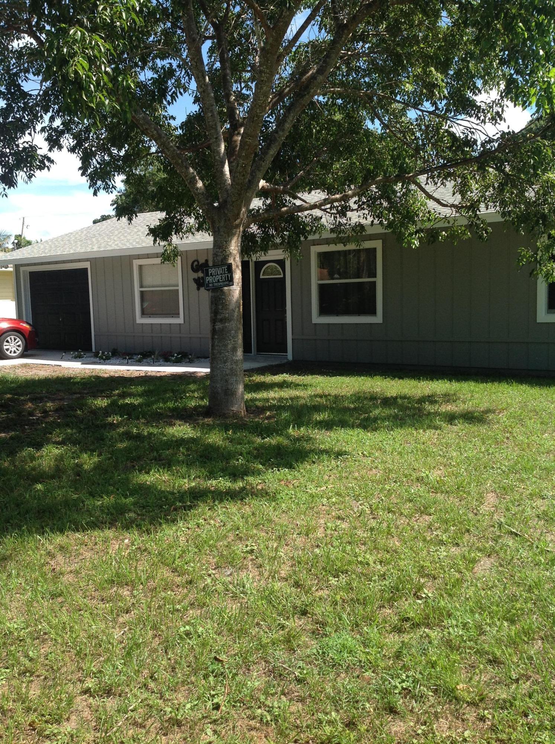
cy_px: 372
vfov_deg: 52.7
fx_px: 750
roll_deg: +0.4
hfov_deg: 40.6
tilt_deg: -7.7
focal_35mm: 35
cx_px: 278
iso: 50
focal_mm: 4.28
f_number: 2.4
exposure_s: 1/737
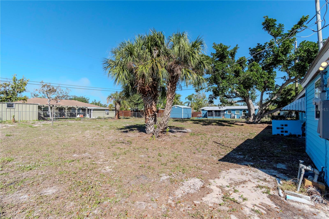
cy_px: 110
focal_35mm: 15
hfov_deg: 100.4
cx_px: 164
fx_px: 137
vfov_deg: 77.3
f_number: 7.1
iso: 500
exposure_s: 1/1600
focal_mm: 10
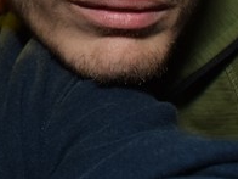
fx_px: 921
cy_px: -130
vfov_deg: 10.5
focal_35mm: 134
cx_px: -73
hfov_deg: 14.1
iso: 1600
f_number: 3.5
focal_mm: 18
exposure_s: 1/60
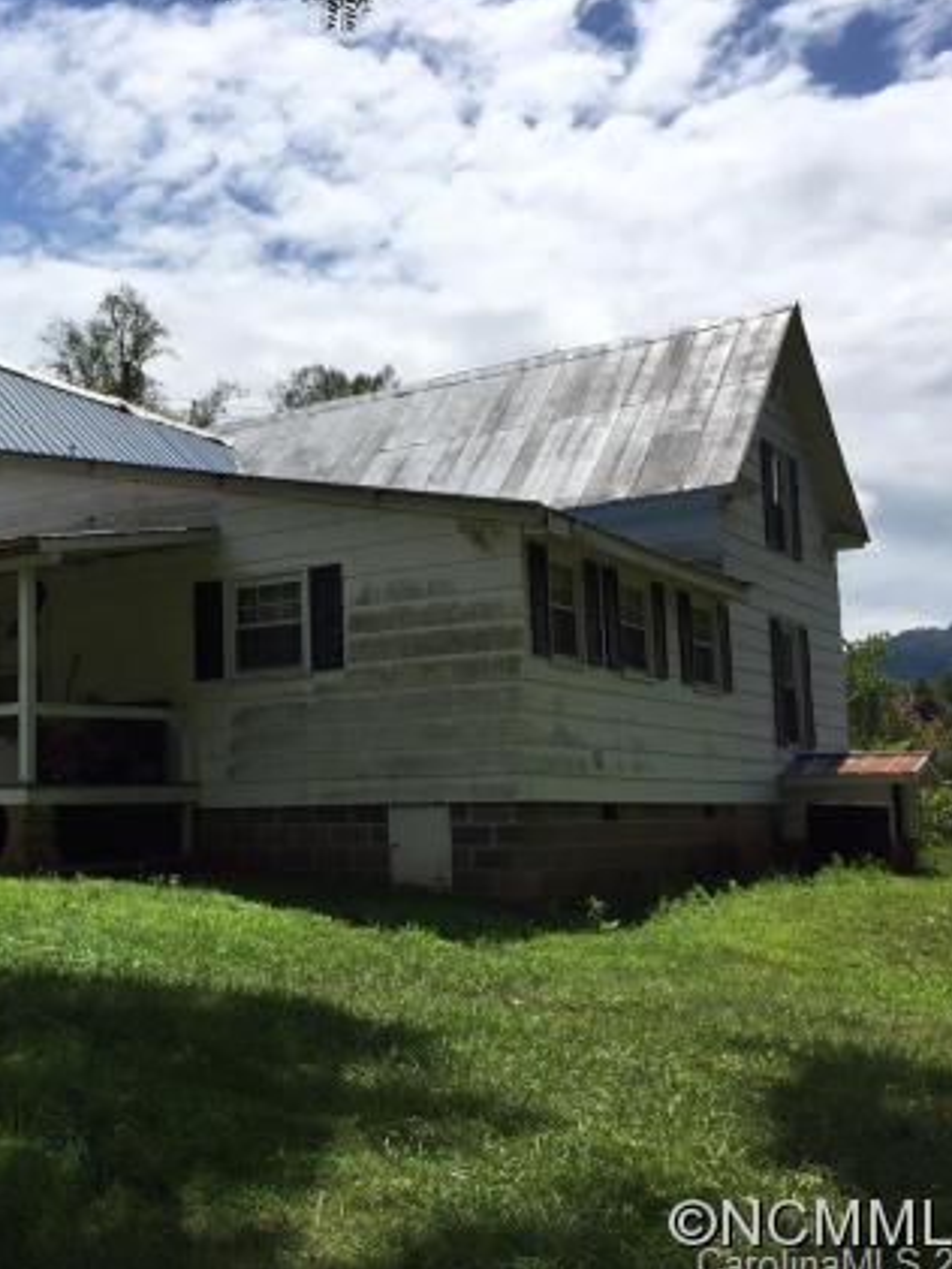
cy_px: 636
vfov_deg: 46.8
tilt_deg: +6.1
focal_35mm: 40
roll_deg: +0.5
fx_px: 1466
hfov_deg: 34.7
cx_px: 169
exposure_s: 1/4405
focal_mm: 4.15
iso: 32
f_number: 2.2
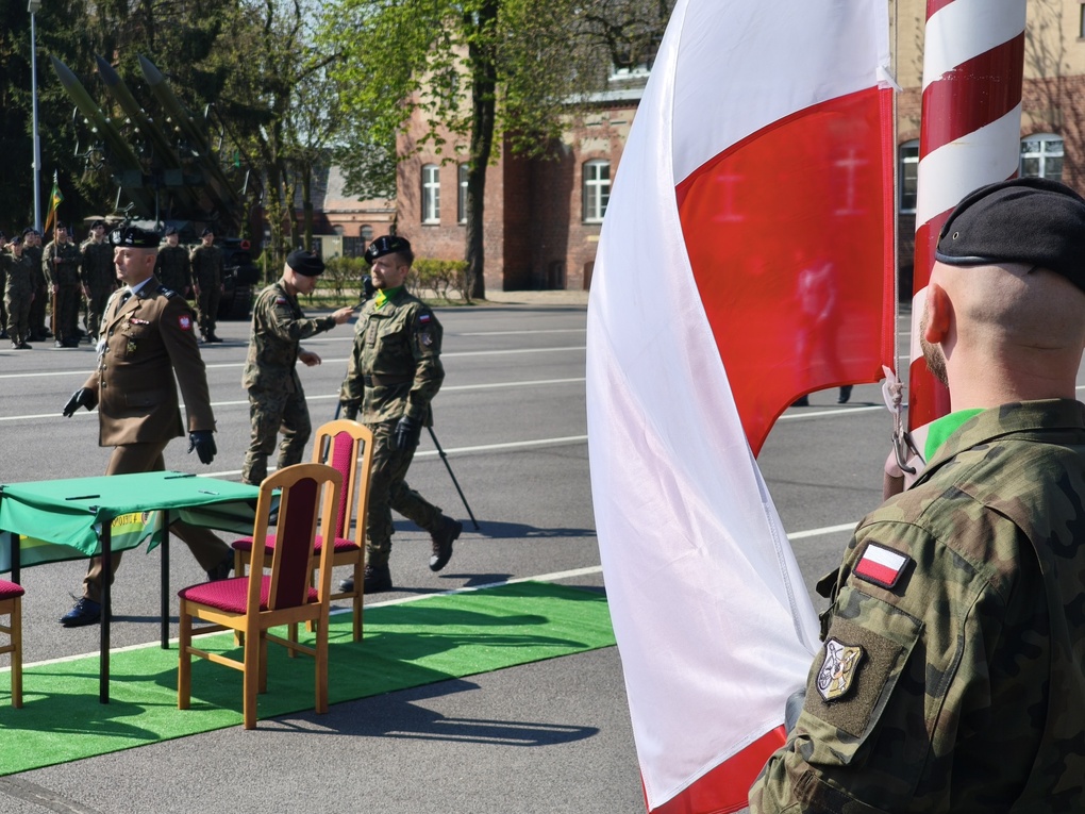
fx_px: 1881
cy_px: 407
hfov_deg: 32.2
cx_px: 542
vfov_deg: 24.4
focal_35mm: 60
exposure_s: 1/674
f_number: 2
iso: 50
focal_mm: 8.8
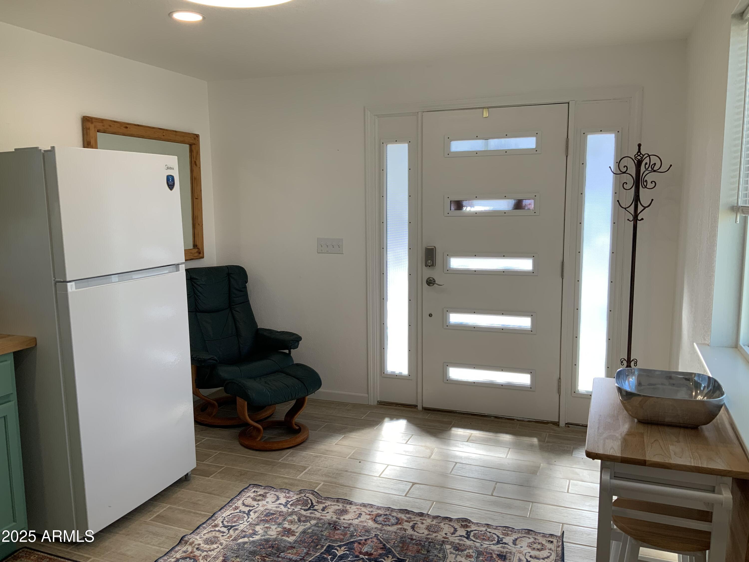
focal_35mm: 29
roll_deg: +0.8
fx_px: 627
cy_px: 281
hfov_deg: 61.7
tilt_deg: -7.3
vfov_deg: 48.2
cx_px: 374
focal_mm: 3
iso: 16
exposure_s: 1/146
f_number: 1.8
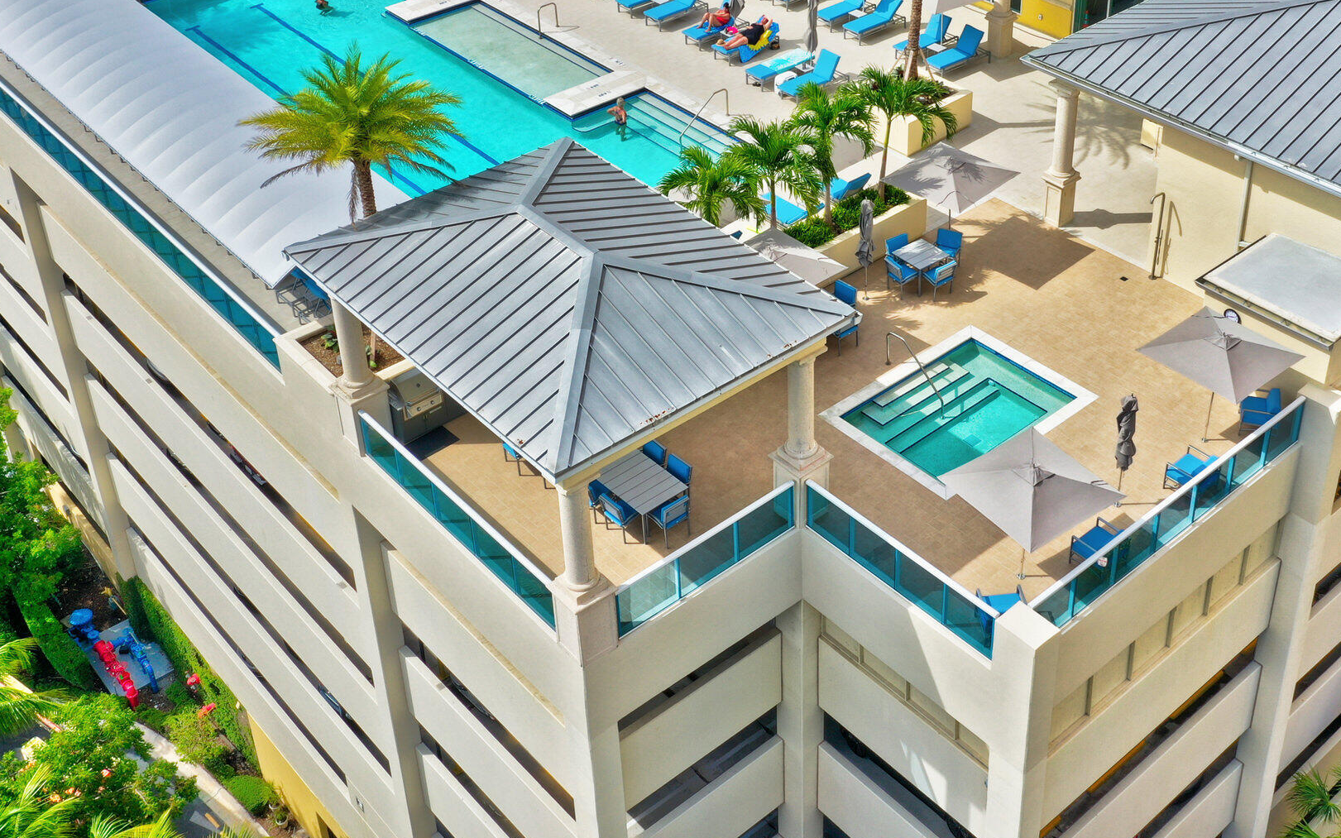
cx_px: 797
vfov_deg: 28.5
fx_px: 1608
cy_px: 156
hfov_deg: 45.1
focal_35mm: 44
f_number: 6.3
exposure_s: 1/640
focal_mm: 10.3
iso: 100
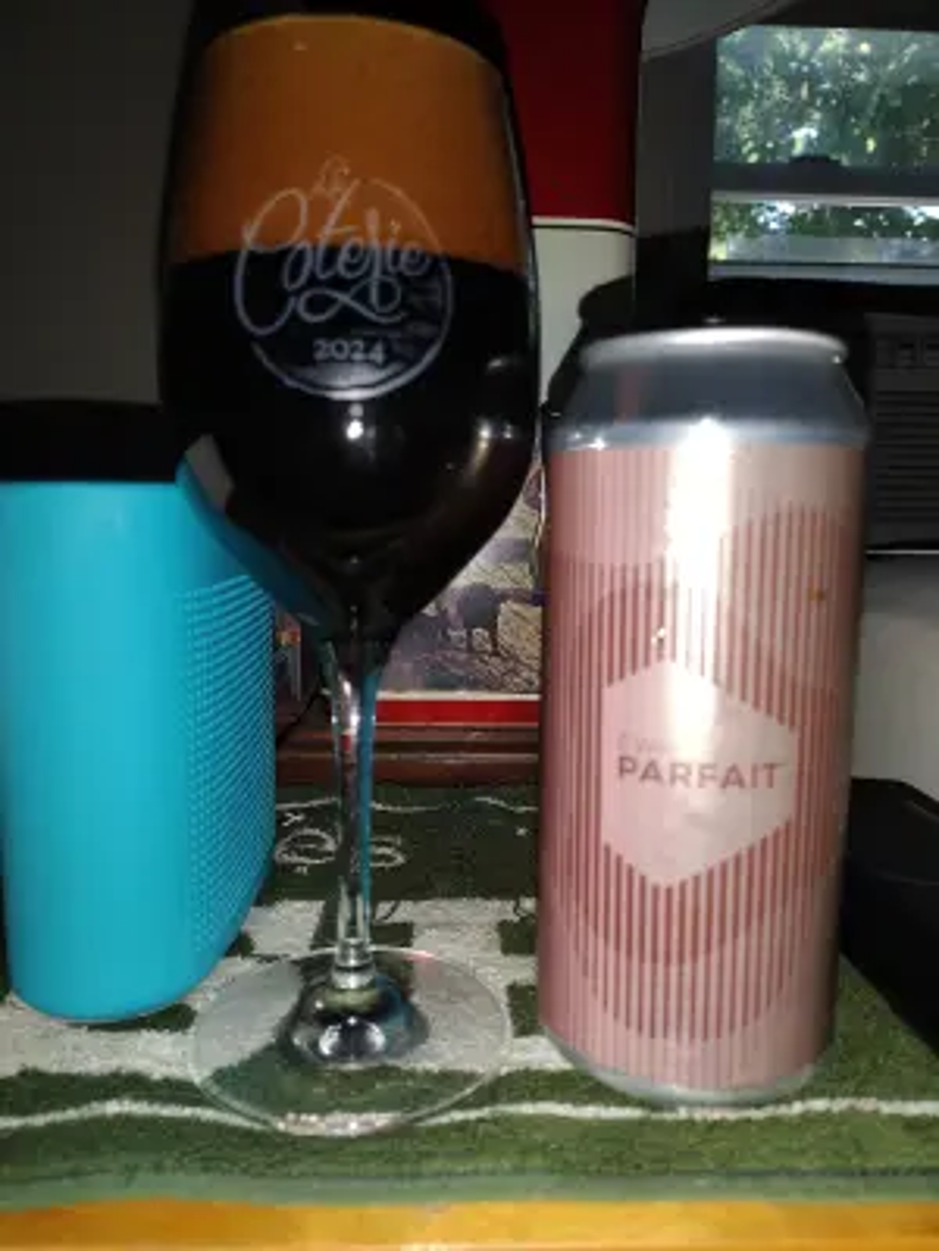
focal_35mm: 27
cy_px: 626
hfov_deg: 51.4
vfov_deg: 65.3
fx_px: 977
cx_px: 470
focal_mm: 4.71
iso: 185
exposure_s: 1/120
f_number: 1.7
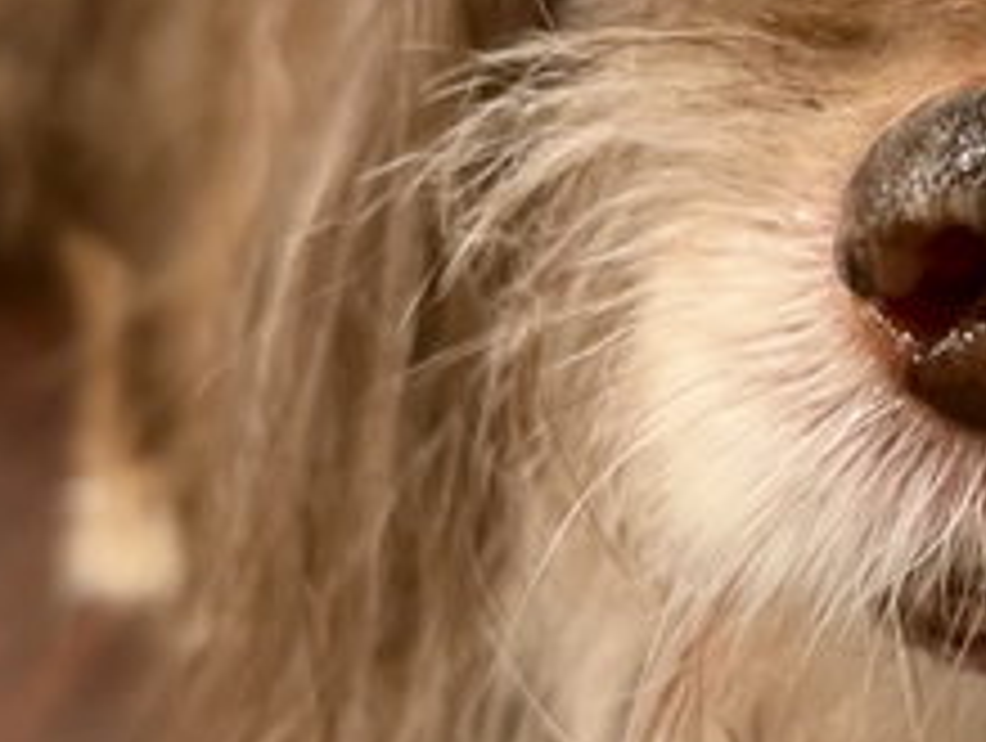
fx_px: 2254
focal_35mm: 79
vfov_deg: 18.7
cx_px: 1004
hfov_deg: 23.6
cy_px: 250
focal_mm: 5.1
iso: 400
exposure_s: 1/40
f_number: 1.6
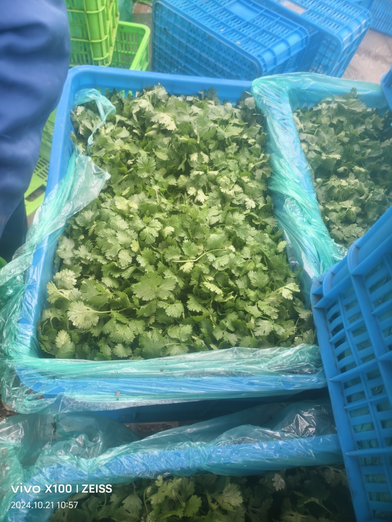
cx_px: 196
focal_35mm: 23
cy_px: 261
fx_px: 347
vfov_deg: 73.9
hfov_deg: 58.9
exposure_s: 1/578
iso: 235
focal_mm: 5.6
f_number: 1.57
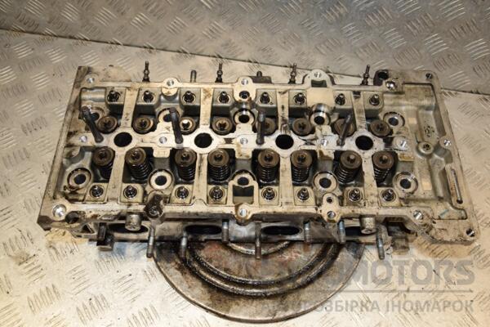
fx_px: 449
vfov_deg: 40.0
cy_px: 164
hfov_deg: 57.2
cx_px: 245
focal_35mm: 33
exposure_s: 1/200
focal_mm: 22
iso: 800
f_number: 5
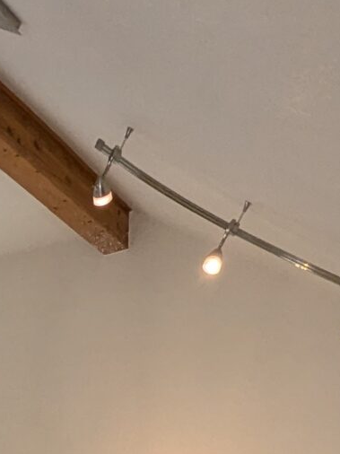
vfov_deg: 18.1
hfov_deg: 16.7
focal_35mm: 81
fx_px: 1062
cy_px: 858
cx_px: -156
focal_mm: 2.35
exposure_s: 1/60
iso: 110
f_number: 2.2
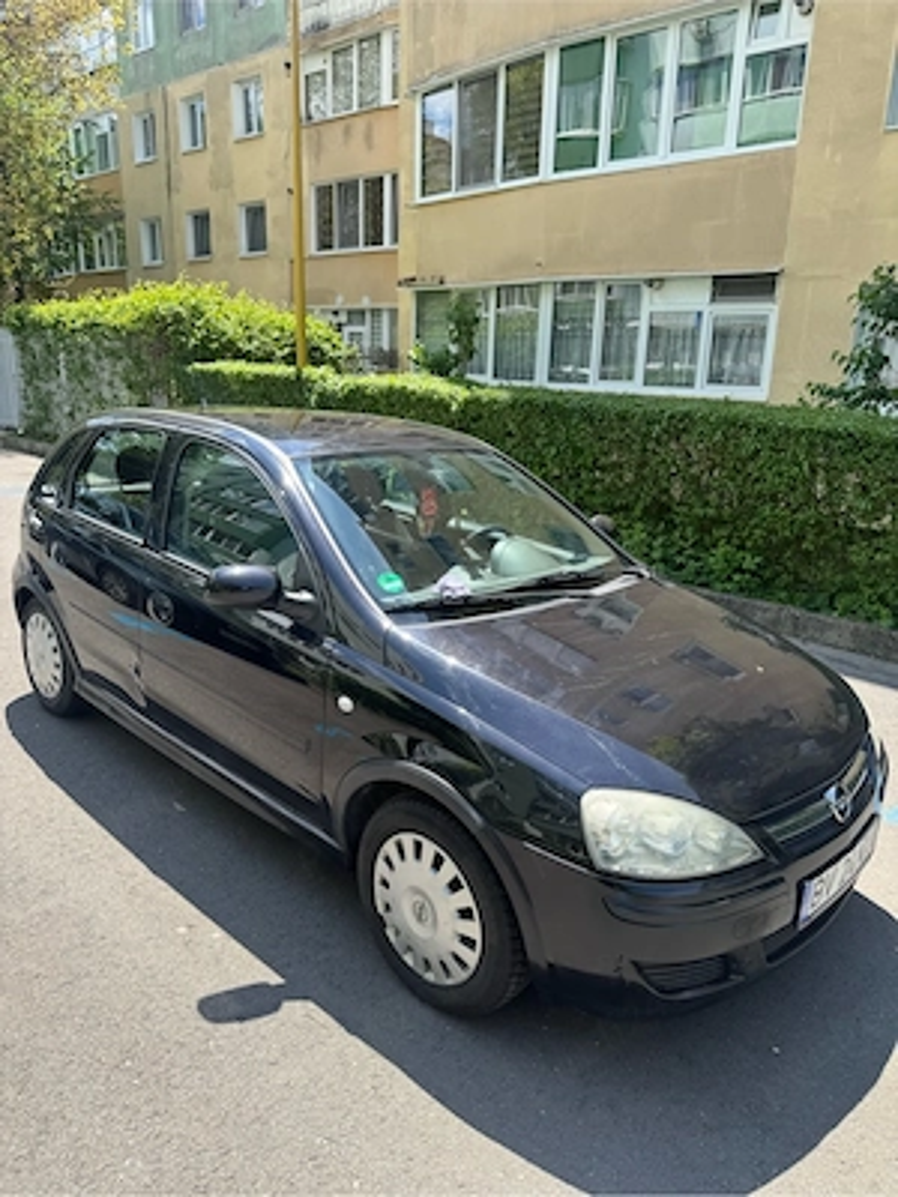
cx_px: 449
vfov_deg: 71.6
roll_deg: -1.5
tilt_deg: -15.3
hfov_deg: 56.8
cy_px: 598
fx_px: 830
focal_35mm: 24
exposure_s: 1/1261
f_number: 1.78
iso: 80
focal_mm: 6.76
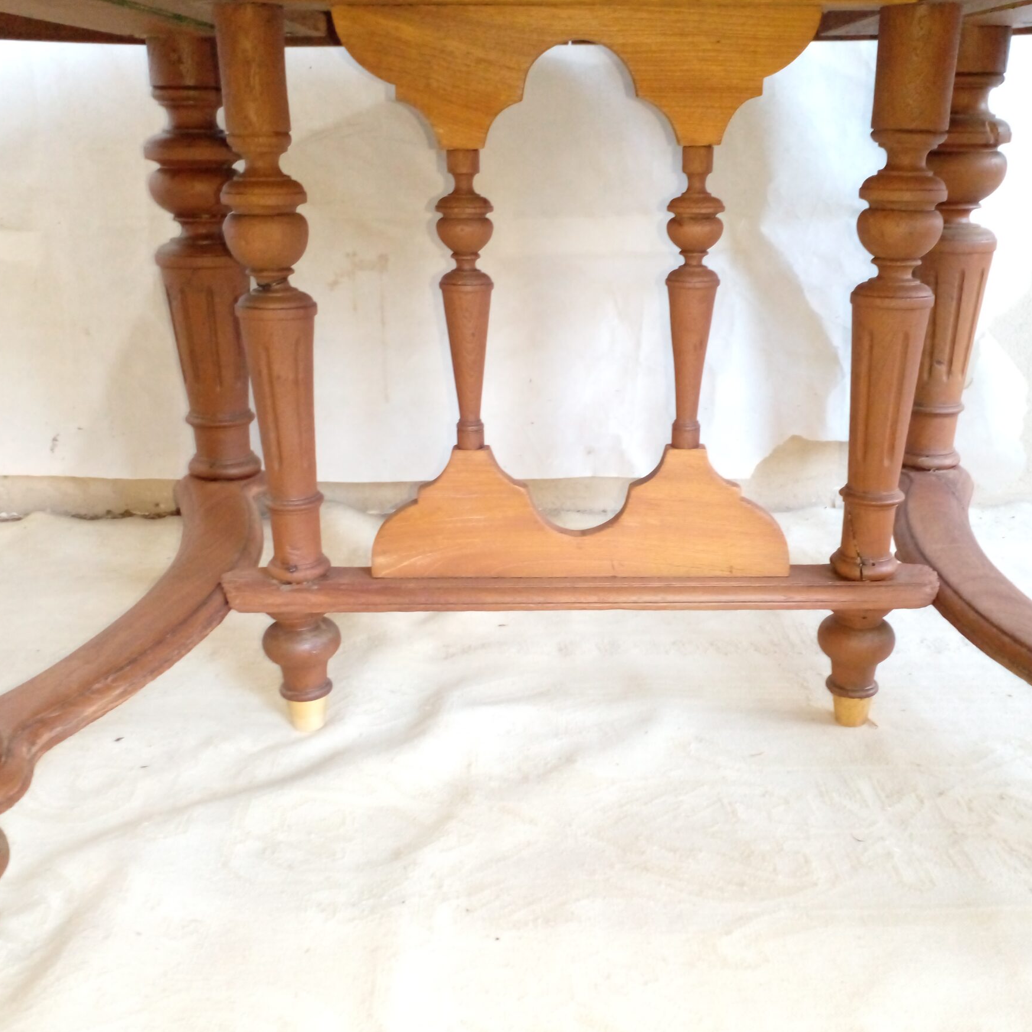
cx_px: 579
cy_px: 529
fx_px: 1181
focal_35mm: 35
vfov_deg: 47.2
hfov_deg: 47.1
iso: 250
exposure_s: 1/25
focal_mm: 3.6
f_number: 1.9
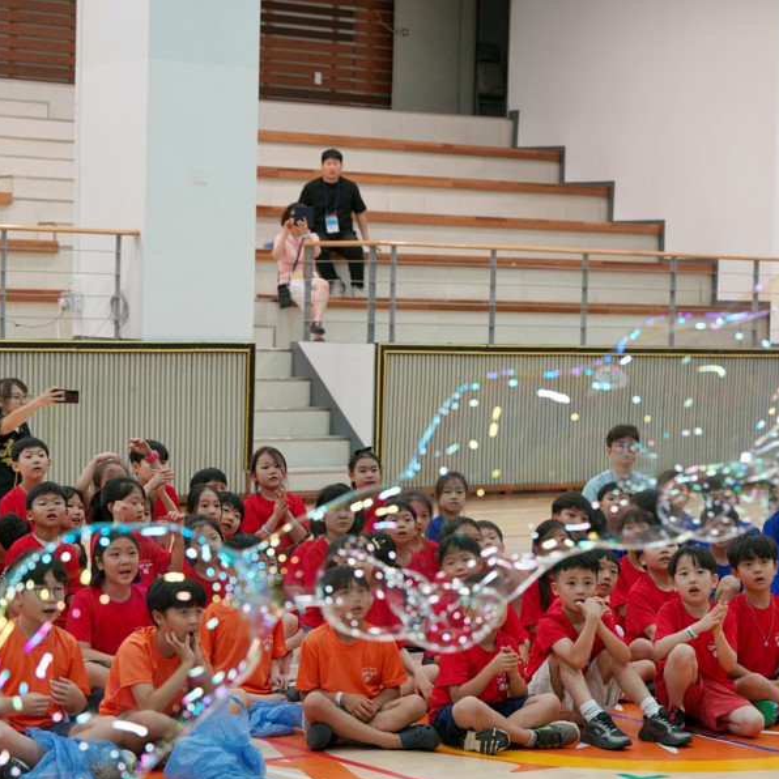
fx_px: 2419
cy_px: 391
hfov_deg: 18.3
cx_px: 437
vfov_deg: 18.3
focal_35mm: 95
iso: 1250
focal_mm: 74
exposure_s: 1/160
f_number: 4
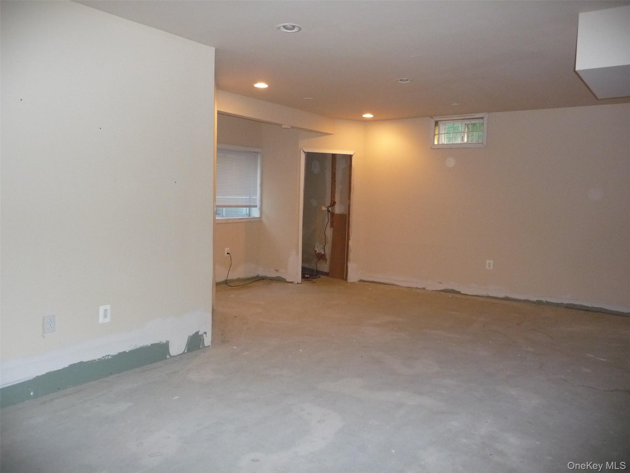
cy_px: 236
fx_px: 510
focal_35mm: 28
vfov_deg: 49.7
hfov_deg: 63.4
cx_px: 315
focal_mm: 4.7
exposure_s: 1/30
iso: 400
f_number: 3.3
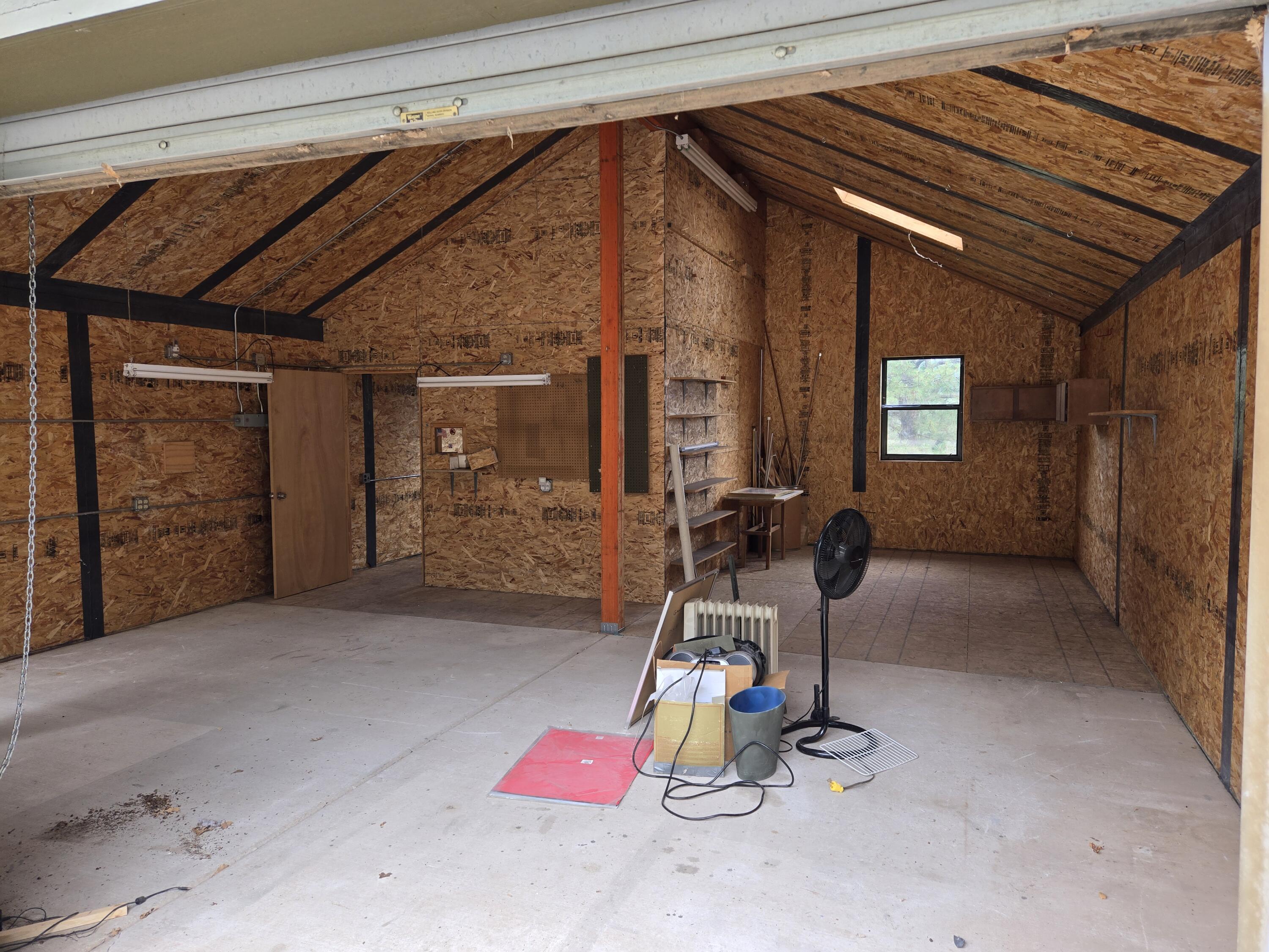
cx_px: 634
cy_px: 476
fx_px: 843
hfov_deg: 73.9
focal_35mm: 23
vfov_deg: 58.9
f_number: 1.8
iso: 40
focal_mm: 5.4
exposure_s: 1/180
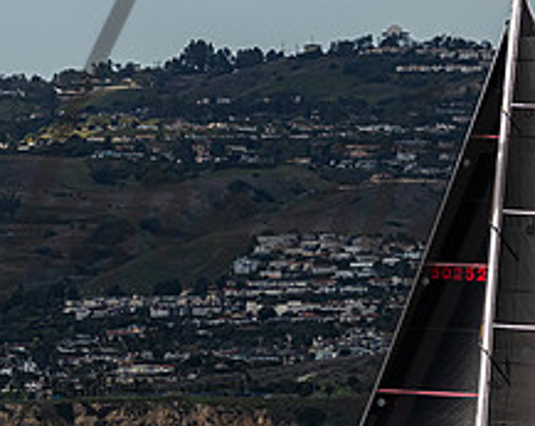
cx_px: 225
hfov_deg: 4.5
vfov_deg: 3.6
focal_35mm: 429
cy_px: 207
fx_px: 6784
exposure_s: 1/4000
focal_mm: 130
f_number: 5.6
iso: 400
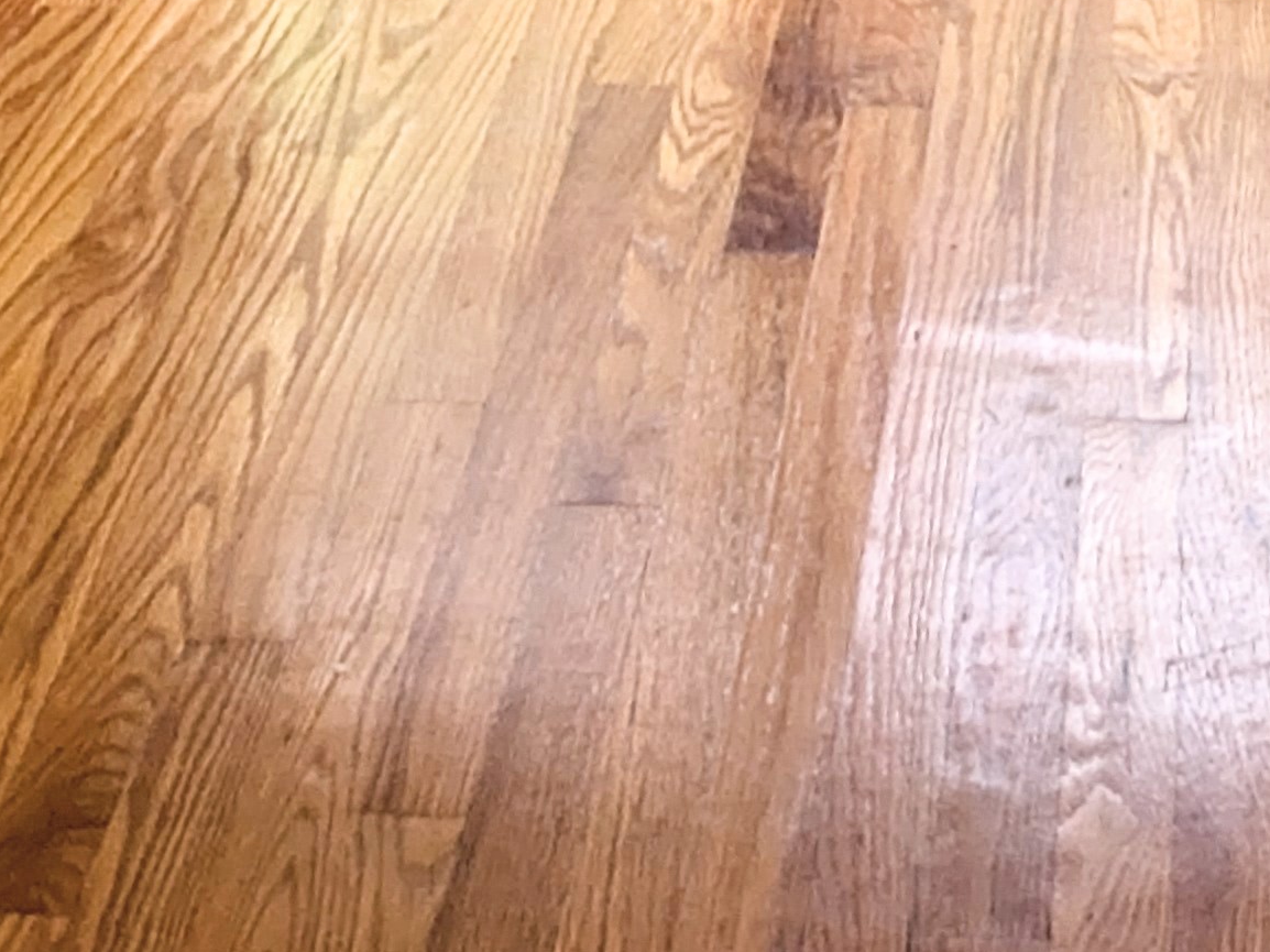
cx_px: 1213
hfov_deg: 22.3
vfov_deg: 12.1
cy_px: -1615
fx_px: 3118
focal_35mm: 85
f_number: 1.7
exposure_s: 1/26
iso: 52
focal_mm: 2.02
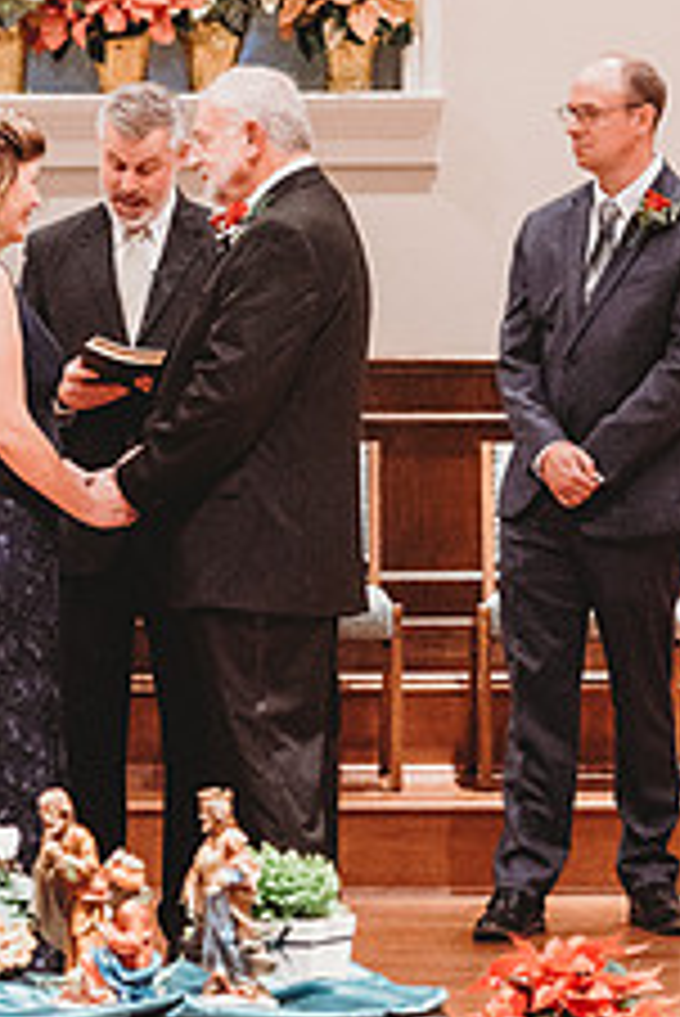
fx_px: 6761
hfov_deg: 5.8
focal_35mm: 239
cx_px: 158
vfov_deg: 8.6
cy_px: 216
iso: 8000
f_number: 4
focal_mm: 120
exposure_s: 1/200
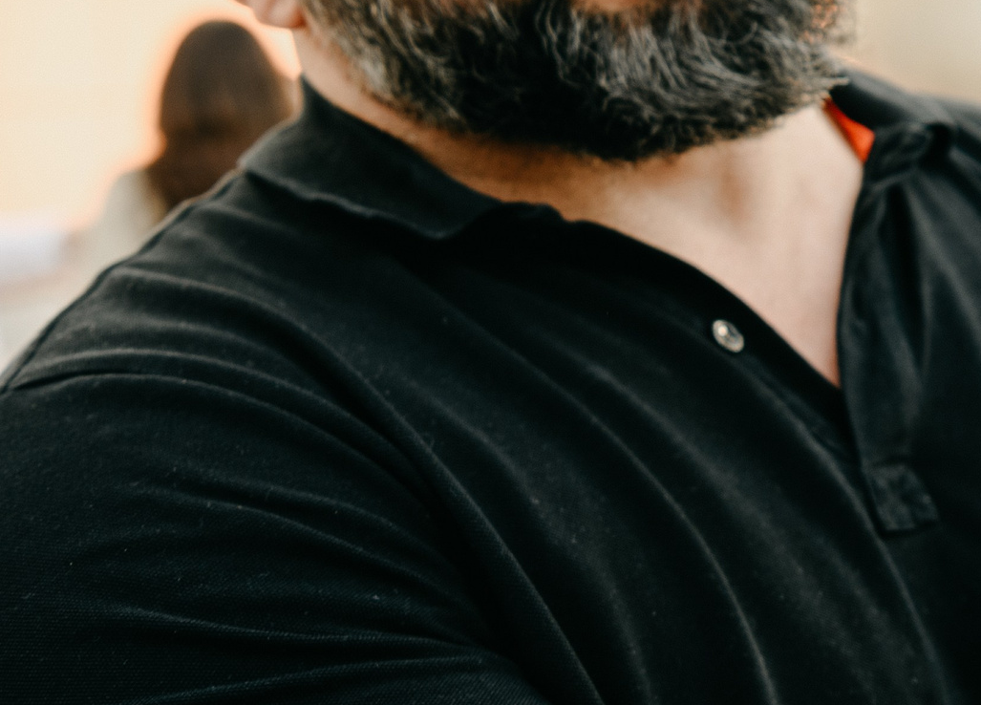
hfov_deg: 18.1
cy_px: -94
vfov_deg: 13.5
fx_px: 2903
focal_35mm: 104
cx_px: 1212
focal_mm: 32
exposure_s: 1/400
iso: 64
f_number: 3.5
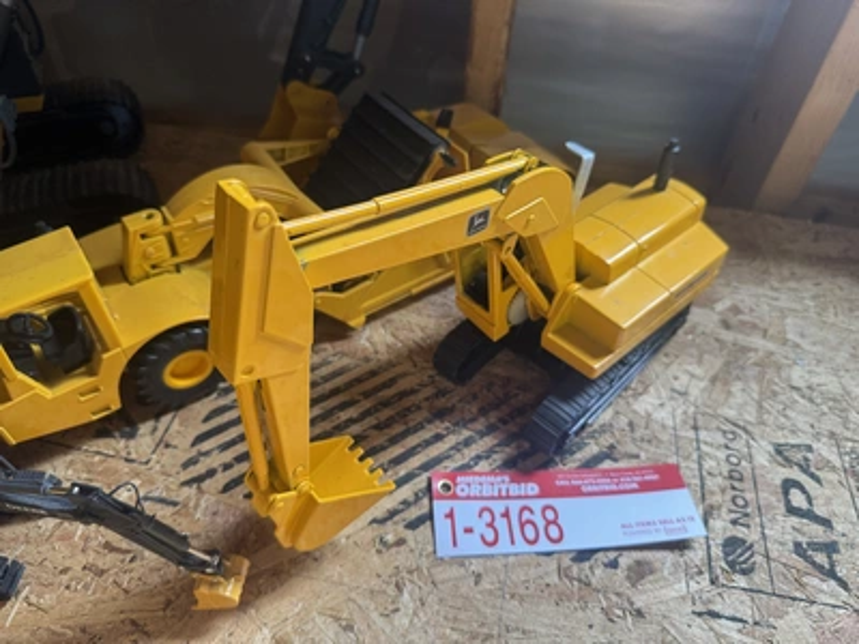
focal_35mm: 24
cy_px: 322
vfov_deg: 56.8
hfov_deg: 71.6
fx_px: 596
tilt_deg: -46.7
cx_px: 430
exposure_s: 1/120
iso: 200
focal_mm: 6.76
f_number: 1.78
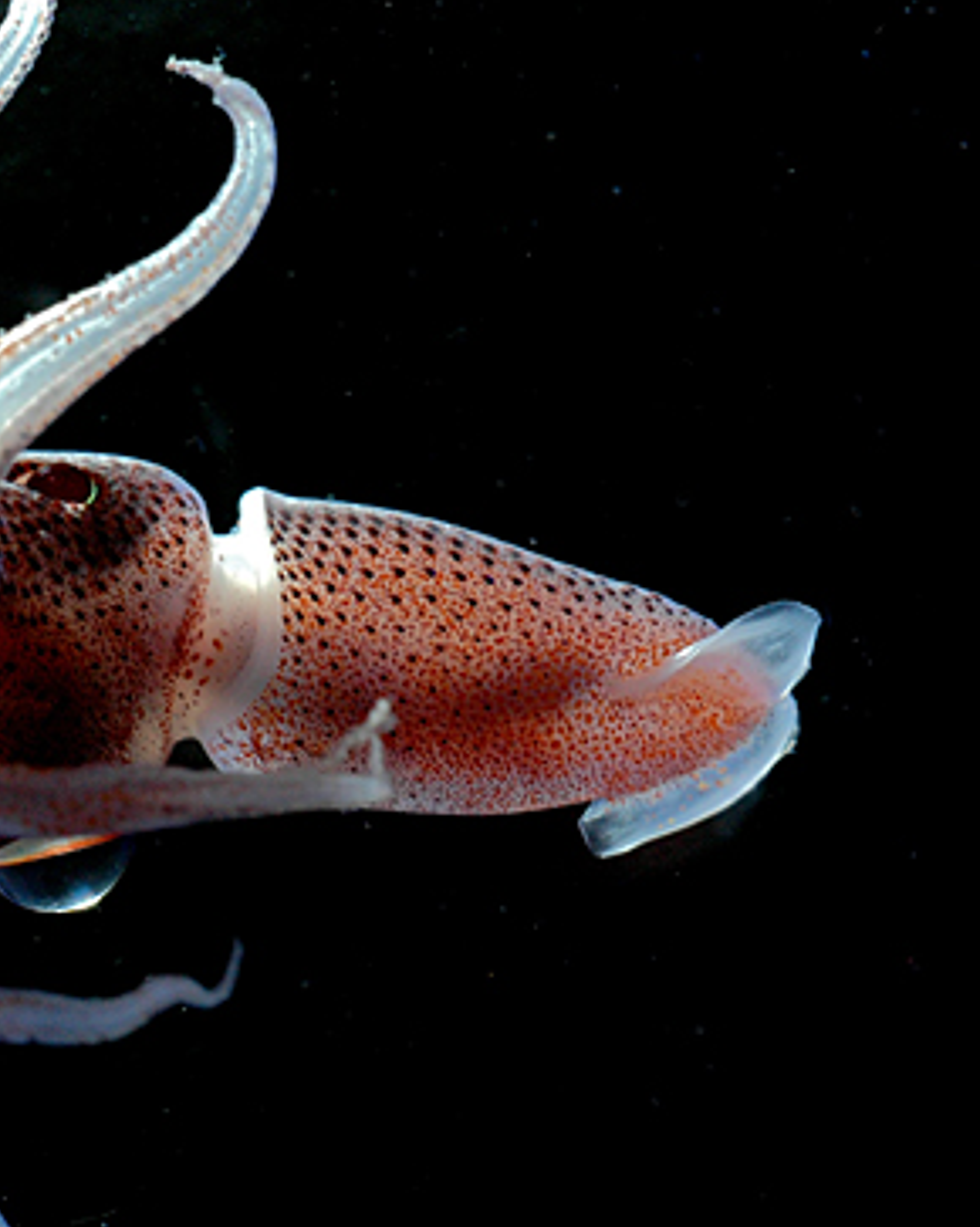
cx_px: 61
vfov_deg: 15.0
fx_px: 4645
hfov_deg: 11.9
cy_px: 612
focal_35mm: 128
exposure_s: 1/60
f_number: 16
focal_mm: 60
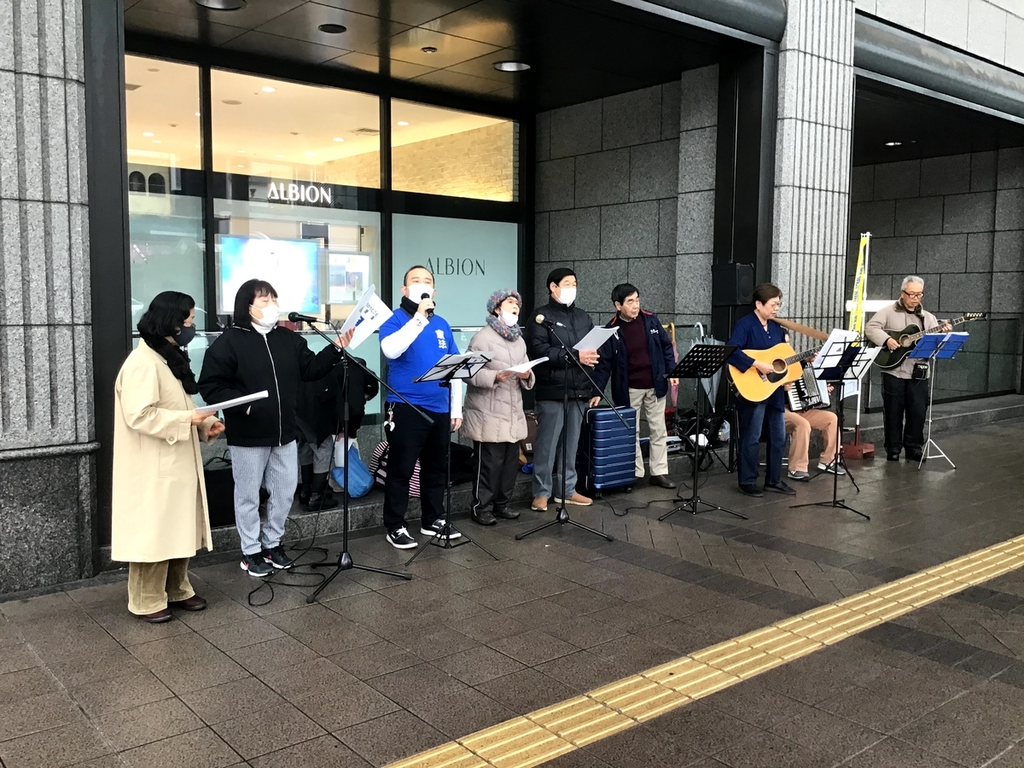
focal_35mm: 31
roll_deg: -0.2
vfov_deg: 45.4
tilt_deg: -3.9
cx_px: 512
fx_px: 917
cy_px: 384
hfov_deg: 58.4
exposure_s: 1/30
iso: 32
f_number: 2.4
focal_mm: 3.3
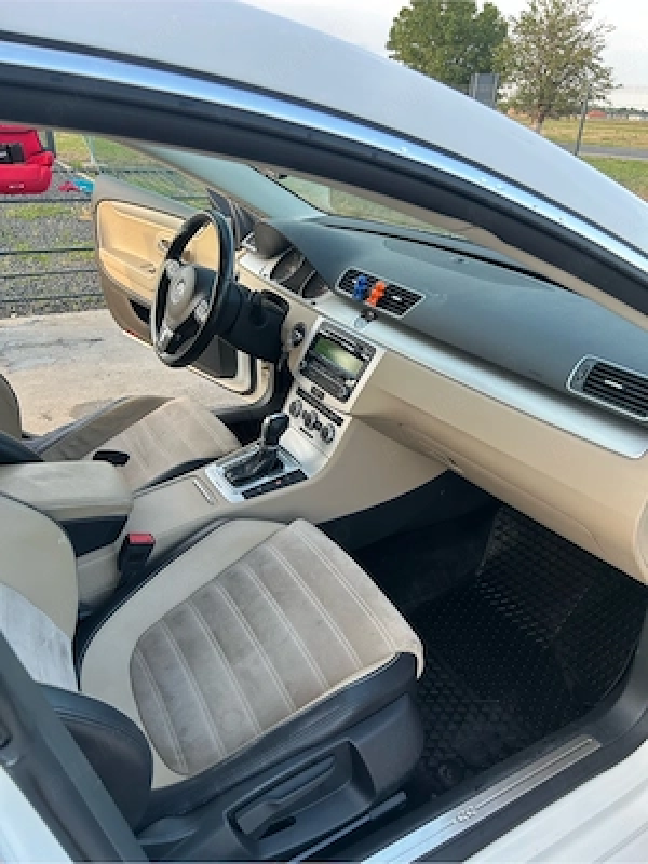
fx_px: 649
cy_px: 432
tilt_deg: -27.0
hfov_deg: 53.1
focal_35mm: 26
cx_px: 324
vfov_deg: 67.3
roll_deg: -2.7
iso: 32
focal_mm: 5.7
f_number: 1.5
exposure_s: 1/151
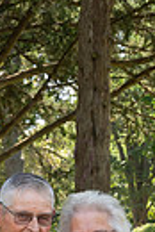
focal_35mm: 166
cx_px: 75
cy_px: 319
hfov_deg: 8.3
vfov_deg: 11.9
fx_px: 1069
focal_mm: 48
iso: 400
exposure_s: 1/125
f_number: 8
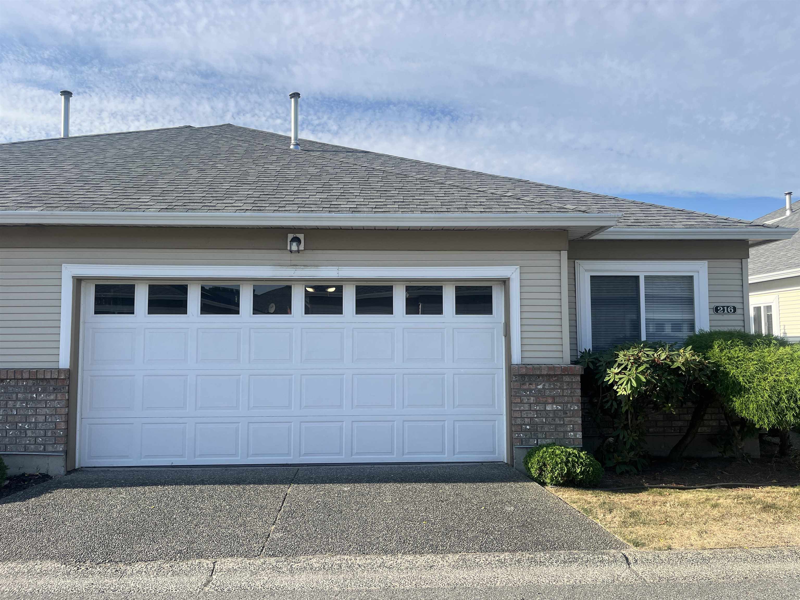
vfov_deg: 53.1
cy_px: 300
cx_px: 400
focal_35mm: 26
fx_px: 601
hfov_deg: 67.3
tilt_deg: +4.3
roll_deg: +1.0
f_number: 1.6
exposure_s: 1/2571
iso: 50
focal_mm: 5.1
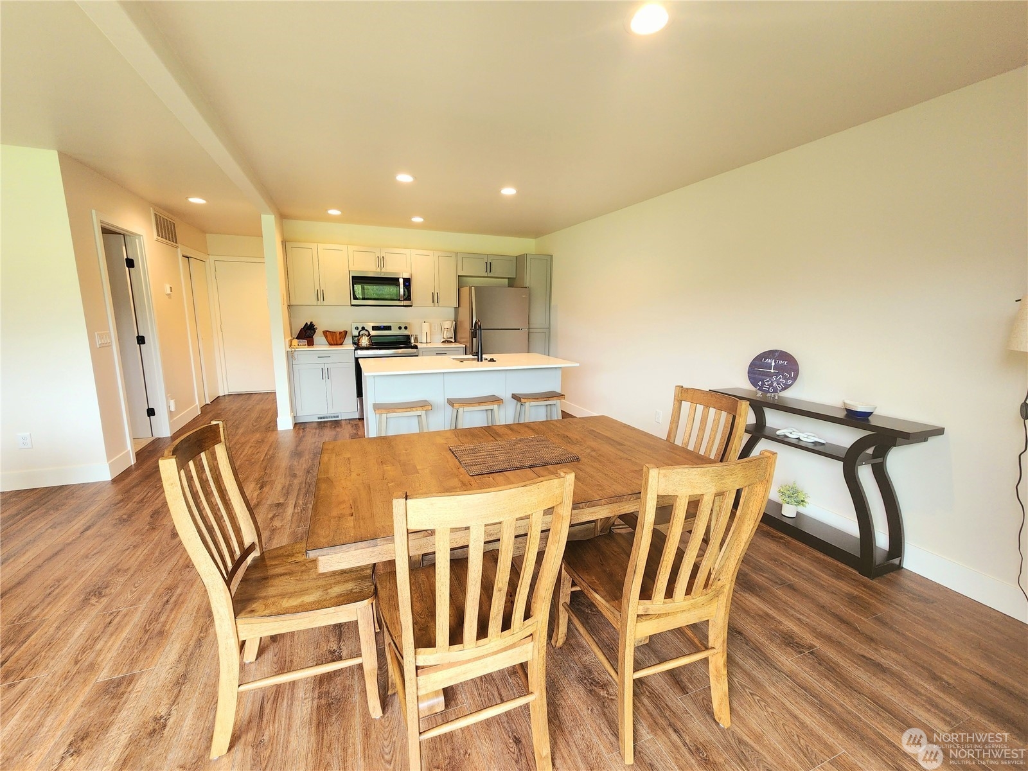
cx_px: 514
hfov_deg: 106.2
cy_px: 386
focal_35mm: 13
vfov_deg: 89.9
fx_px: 386
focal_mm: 2.2
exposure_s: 1/60.2
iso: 160
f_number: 2.2
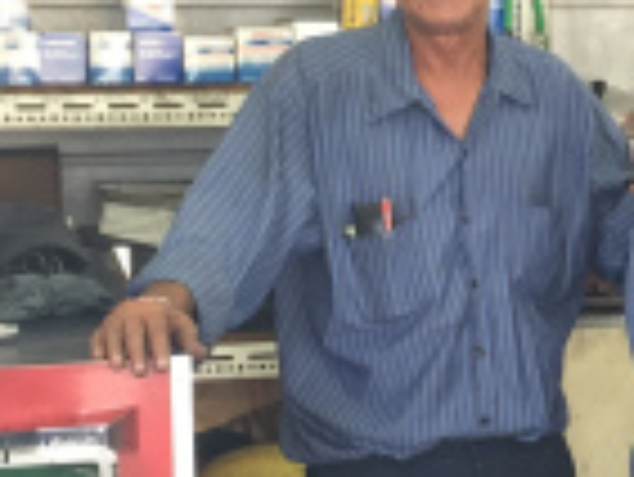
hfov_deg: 17.1
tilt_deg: -5.3
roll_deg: -0.8
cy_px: 261
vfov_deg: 13.4
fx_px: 2035
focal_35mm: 111
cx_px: 699
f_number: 2.2
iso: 64
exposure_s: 1/30
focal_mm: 4.15
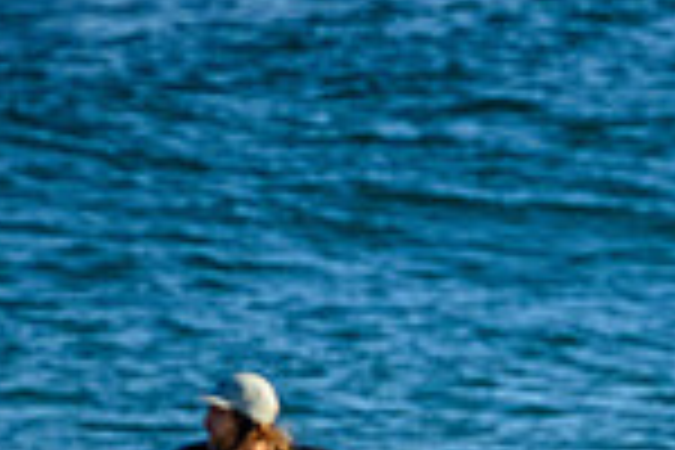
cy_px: 646
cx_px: 1107
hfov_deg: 0.6
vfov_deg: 0.4
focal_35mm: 3230
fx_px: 60558
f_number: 11
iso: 2200
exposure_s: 1/2000
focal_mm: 800
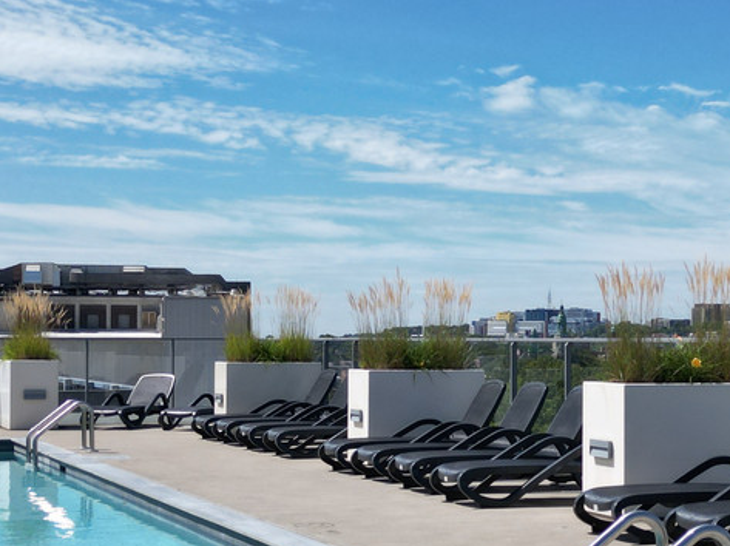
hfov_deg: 24.8
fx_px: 1644
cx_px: 519
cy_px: 321
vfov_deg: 18.9
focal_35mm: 78
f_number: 1.7
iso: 100
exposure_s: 1/4000
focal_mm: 6.72
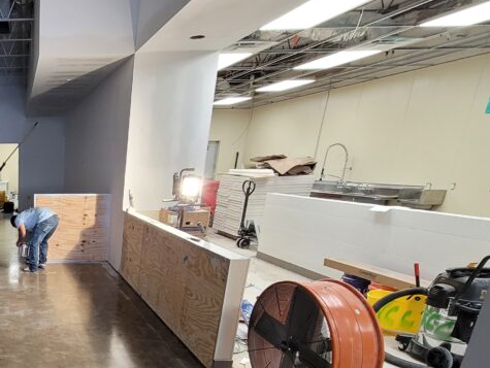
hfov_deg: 51.0
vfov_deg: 46.8
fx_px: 397
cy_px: 301
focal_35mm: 28
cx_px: 0
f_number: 2.2
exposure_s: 1/60
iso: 250
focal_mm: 2.2
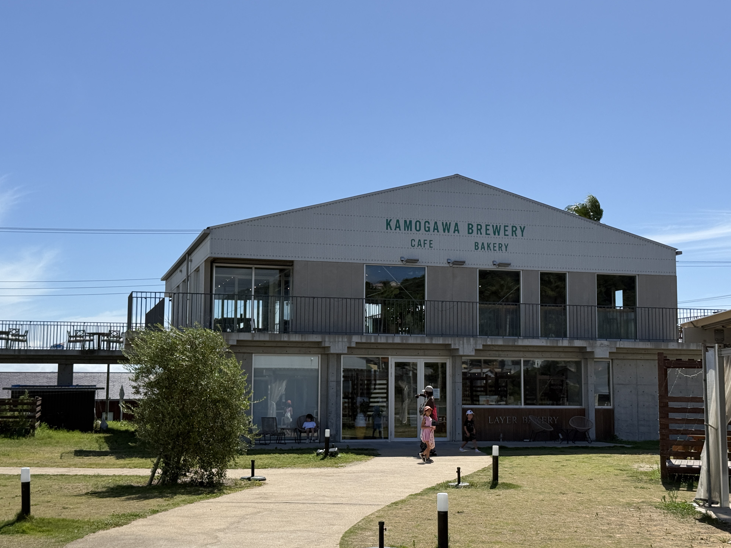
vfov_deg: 29.7
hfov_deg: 38.9
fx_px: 1035
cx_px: 366
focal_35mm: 49
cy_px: 278
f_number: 1.78
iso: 64
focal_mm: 6.76
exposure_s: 1/7143
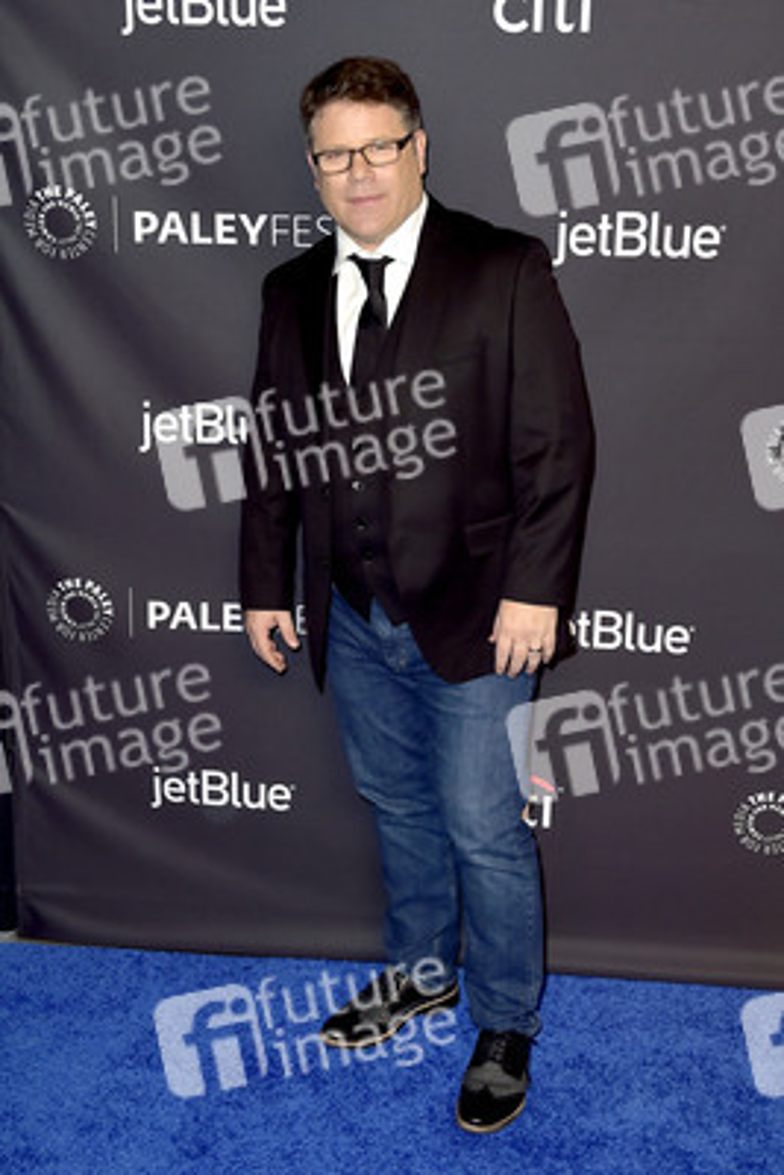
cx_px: 392
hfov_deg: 35.1
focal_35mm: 38
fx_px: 1240
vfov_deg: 50.7
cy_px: 588
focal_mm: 38
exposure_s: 1/250
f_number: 6.3
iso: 250
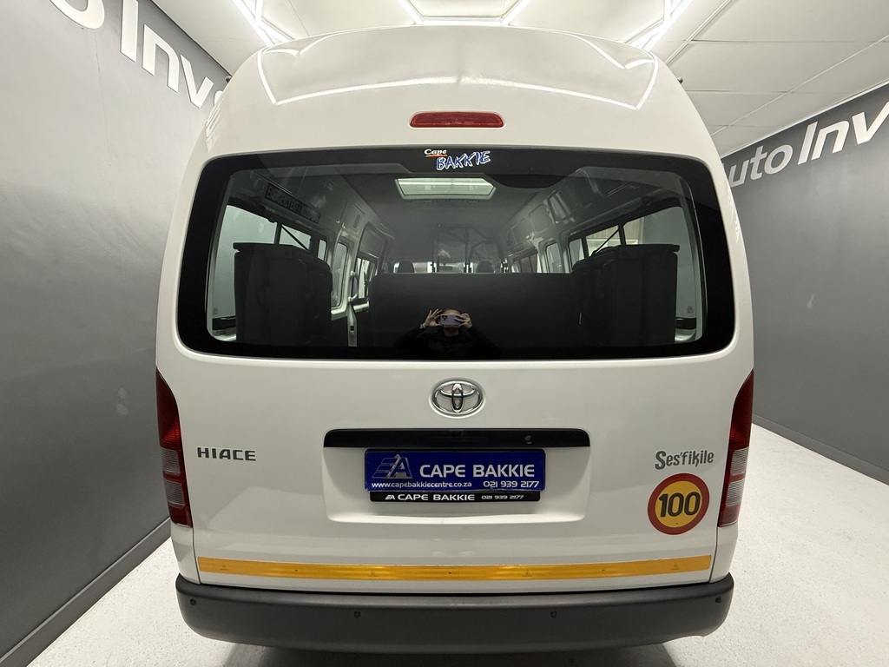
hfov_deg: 102.1
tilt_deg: -7.9
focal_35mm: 14
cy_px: 334
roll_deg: -0.3
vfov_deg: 85.7
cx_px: 444
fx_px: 360
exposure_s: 1/50
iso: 400
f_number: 2.2
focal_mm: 2.22
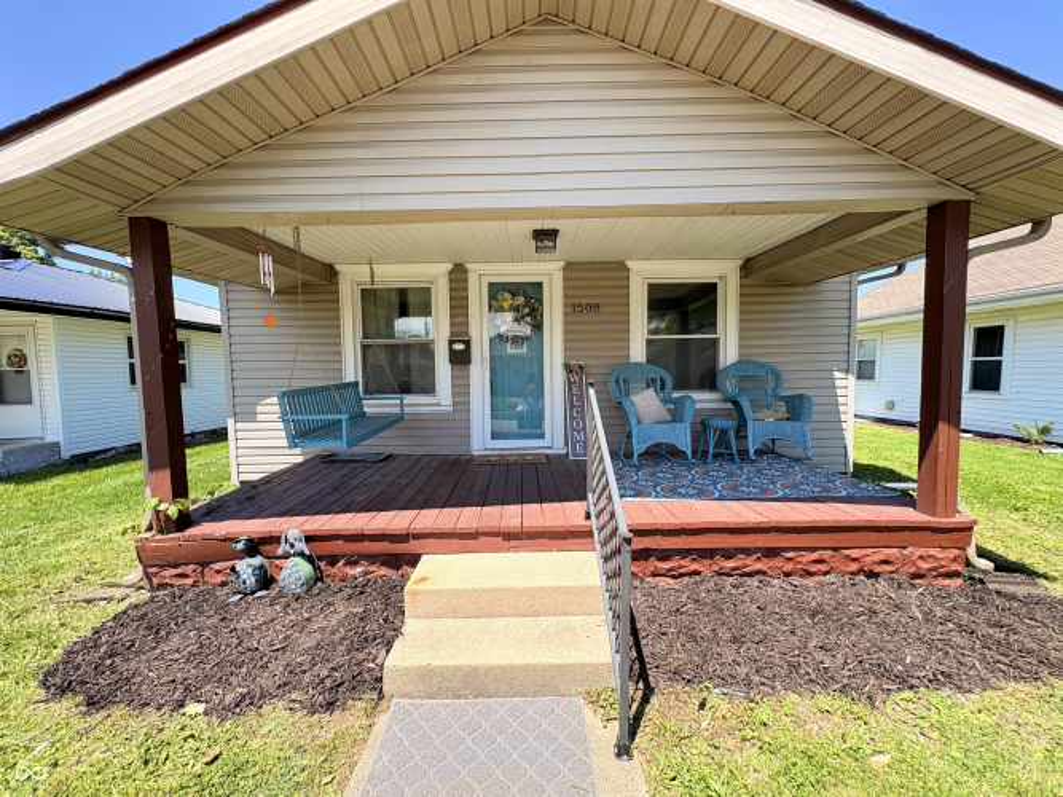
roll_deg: +2.0
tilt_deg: -4.0
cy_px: 398
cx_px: 532
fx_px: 430
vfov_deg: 85.7
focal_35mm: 14
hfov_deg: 102.1
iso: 40
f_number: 2.2
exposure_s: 1/412
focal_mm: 2.22
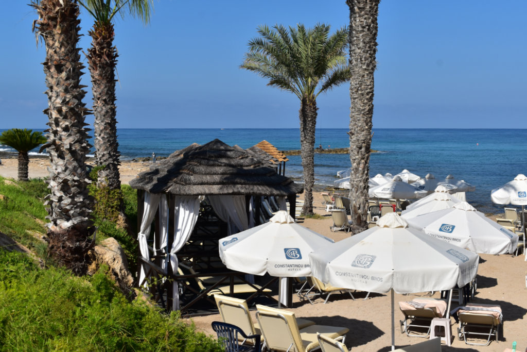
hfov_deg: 43.6
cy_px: 176
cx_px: 264
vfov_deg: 29.9
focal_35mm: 45
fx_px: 659
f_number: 11
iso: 200
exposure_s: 1/500
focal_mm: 30
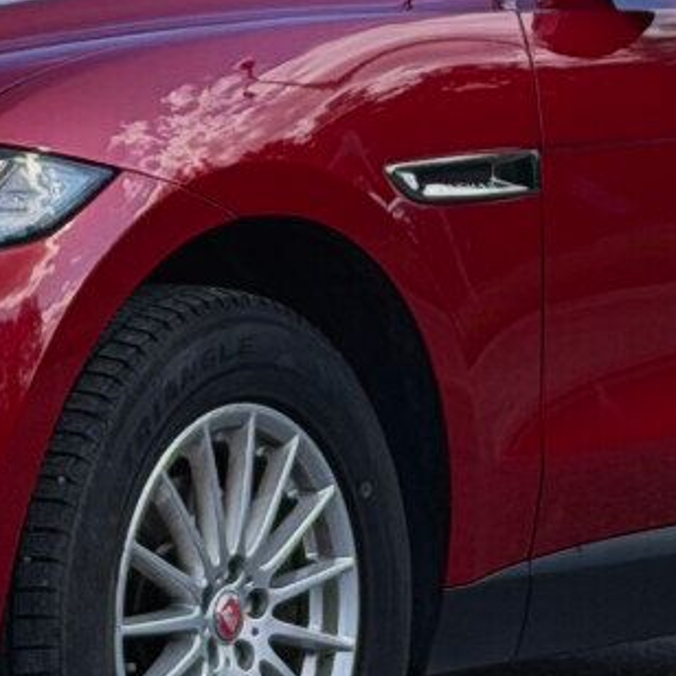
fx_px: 5943
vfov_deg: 6.5
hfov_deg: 6.5
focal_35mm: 269
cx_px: 272
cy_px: -100
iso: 100
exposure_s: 1/1285
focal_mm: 6.76
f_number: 1.78
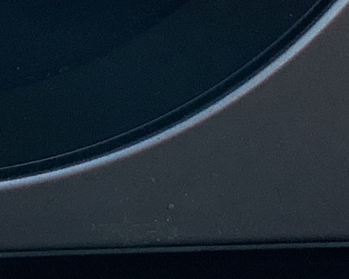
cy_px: -298
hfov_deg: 8.5
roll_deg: +1.1
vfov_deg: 7.0
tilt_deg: -22.4
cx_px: -416
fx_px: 2179
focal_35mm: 211
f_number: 1.8
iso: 25
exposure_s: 1/291
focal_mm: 4.25
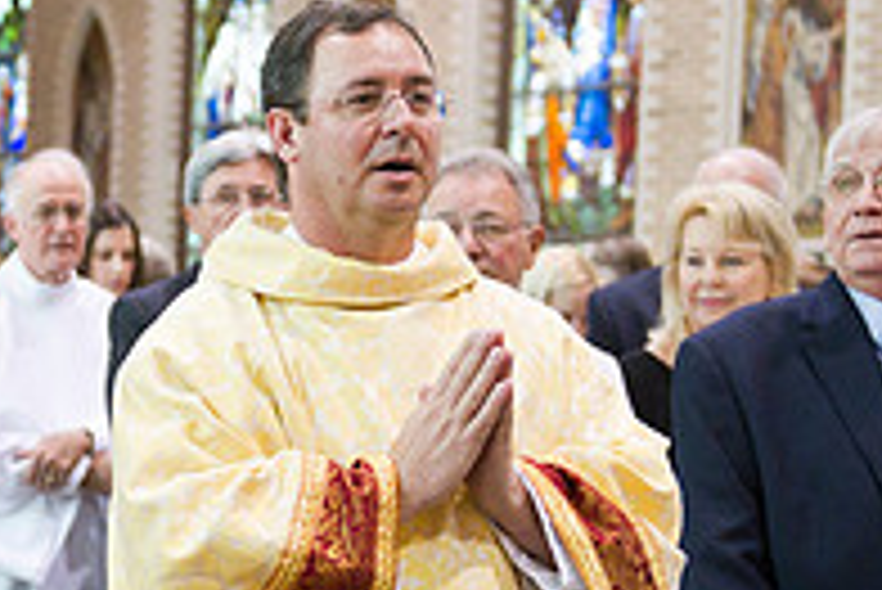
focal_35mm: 124
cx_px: 81
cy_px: 383
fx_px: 3040
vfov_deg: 11.1
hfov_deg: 16.3
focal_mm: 42
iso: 2000
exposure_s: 1/200
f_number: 2.8
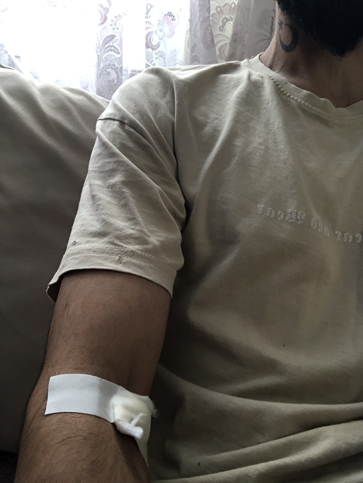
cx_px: 182
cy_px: 242
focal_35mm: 32
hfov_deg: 44.2
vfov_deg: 56.8
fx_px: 447
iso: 250
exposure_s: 1/60
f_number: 2.2
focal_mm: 2.87
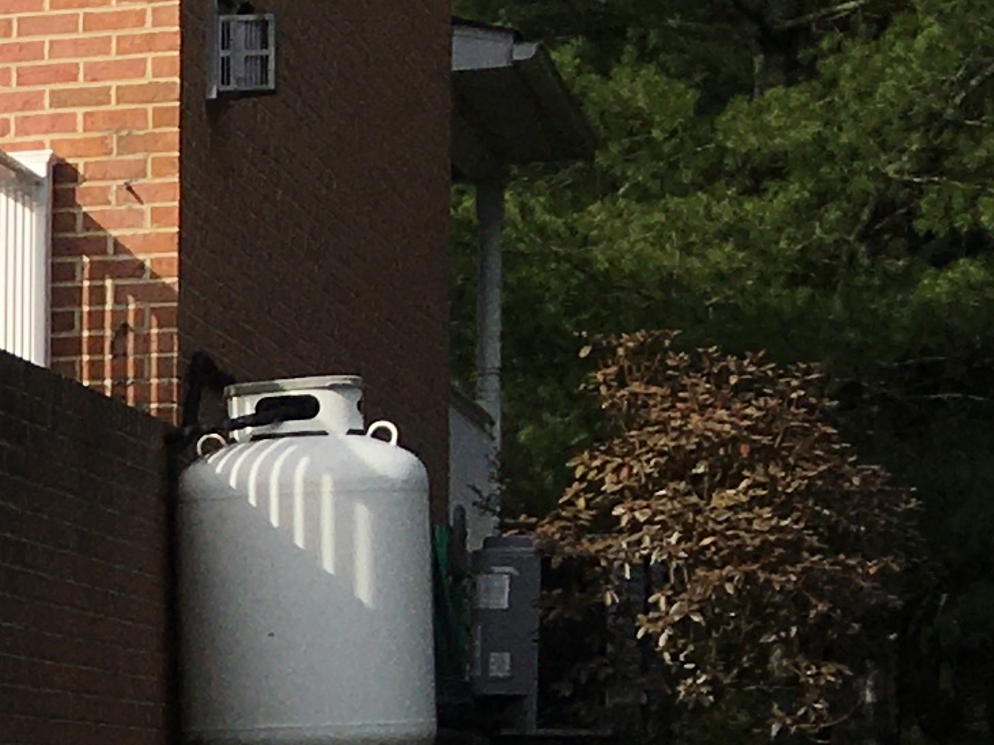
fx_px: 4594
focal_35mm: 160
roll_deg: -1.3
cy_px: 885
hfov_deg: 10.4
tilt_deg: +1.3
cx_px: -1501
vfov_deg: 9.2
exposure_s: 1/1876
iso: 25
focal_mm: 4.15
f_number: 2.2
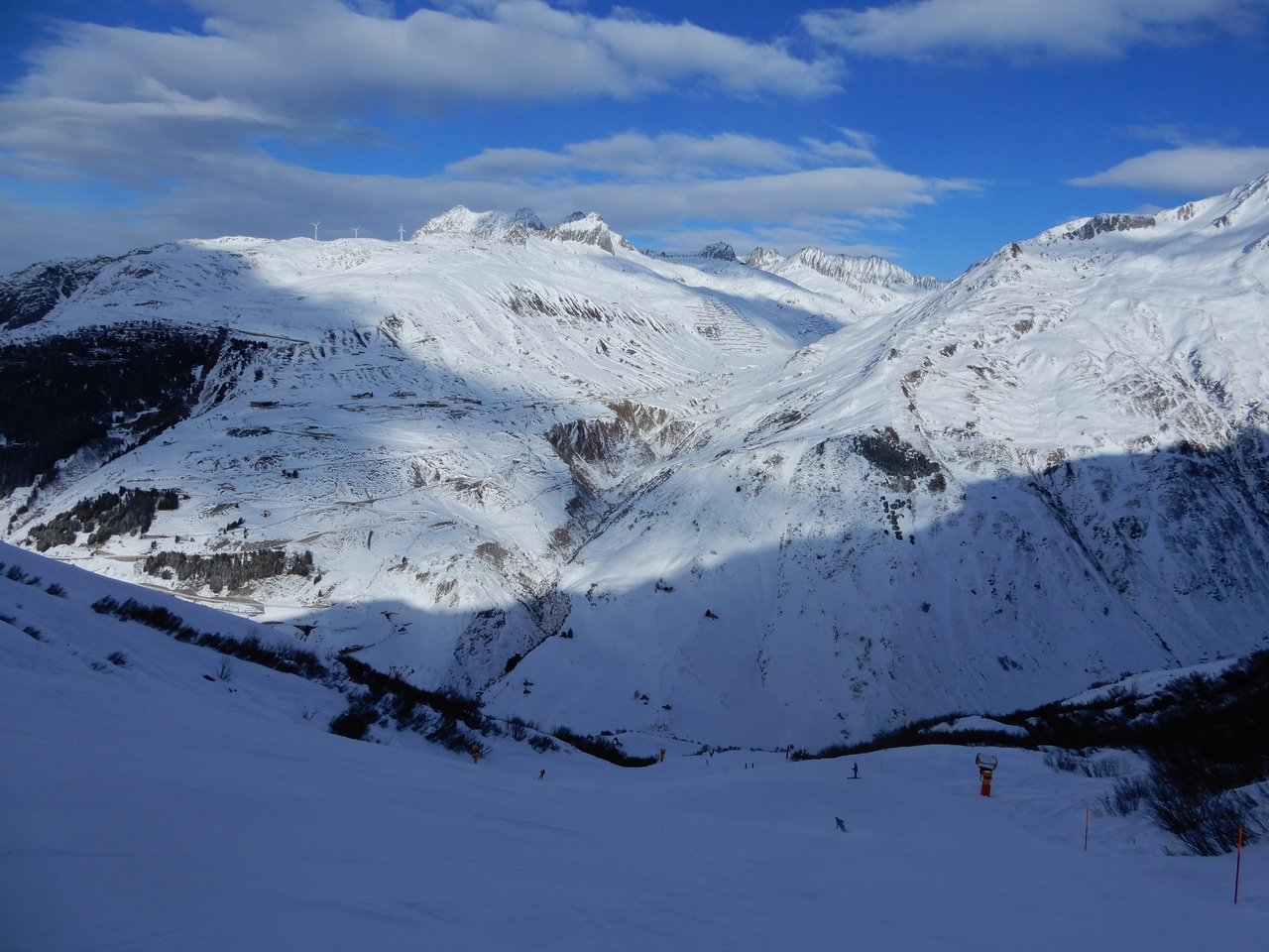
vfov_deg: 56.8
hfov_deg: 71.6
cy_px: 476
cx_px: 634
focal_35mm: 24
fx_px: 880
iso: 80
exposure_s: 1/1600
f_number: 5
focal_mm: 4.3
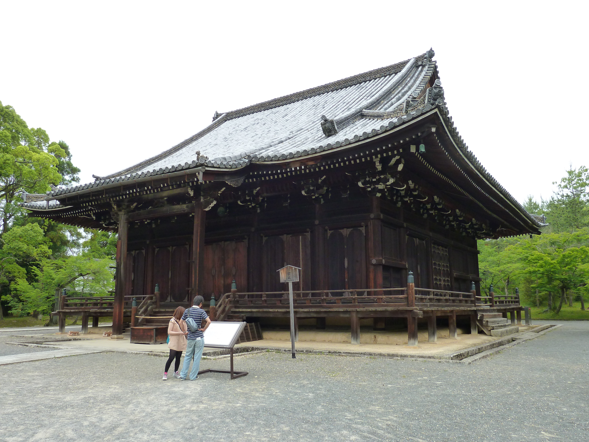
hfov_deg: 61.7
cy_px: 221
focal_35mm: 29
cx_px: 294
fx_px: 493
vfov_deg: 48.2
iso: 125
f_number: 4
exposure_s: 1/160
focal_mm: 4.7
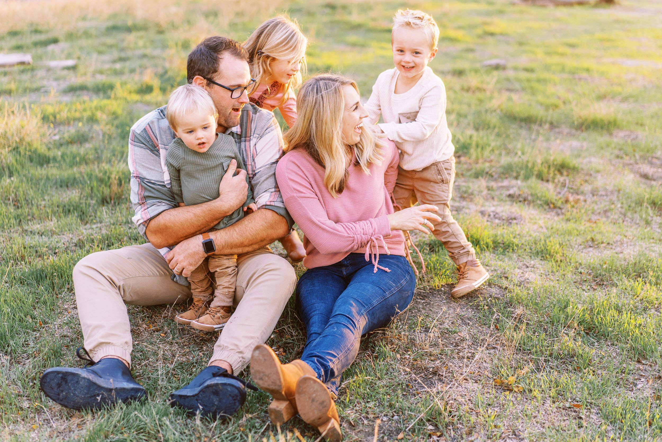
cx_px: 331
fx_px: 1011
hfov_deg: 36.2
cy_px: 221
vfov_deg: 24.6
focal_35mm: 55
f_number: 2.2
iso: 400
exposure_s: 1/500
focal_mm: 55
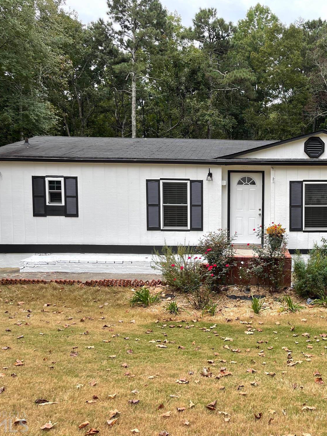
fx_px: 441
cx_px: 262
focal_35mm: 35
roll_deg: -1.3
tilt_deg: -5.5
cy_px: 219
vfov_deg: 52.6
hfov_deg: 39.1
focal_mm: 5.1
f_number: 1.6
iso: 50
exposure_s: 1/121
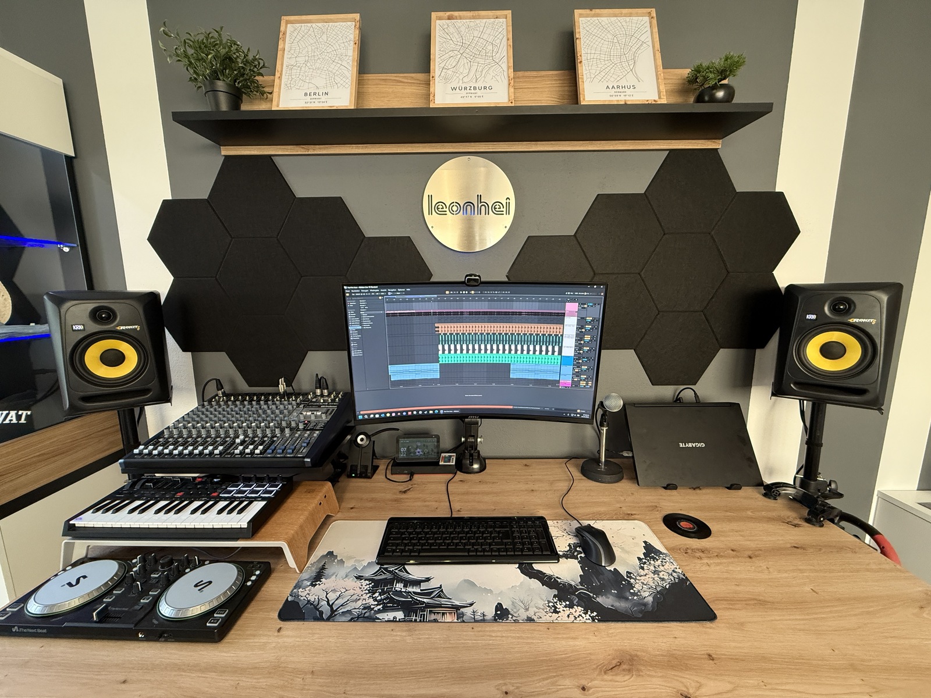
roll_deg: +0.4
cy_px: 349
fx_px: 377
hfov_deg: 102.1
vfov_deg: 85.7
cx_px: 466
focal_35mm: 14
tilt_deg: -8.7
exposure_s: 1/72
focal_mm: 2.22
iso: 320
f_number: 2.2
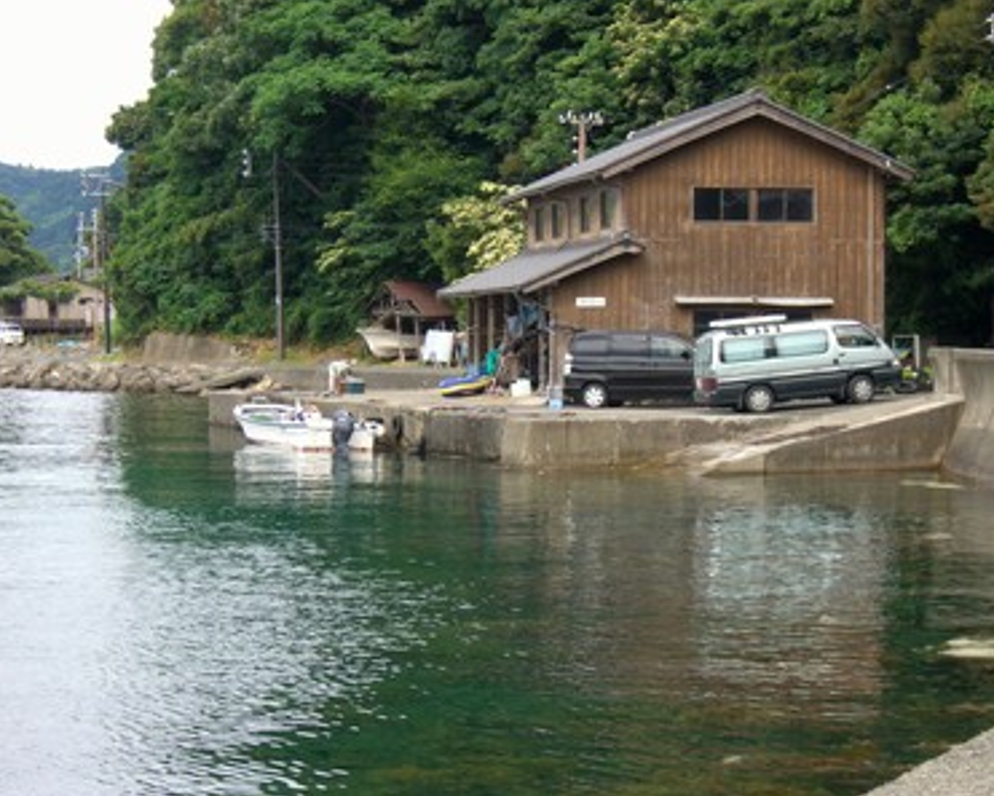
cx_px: 488
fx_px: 3531
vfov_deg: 12.9
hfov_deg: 16.0
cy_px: 399
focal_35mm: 120
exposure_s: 1/100
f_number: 5.4
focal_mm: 23.7
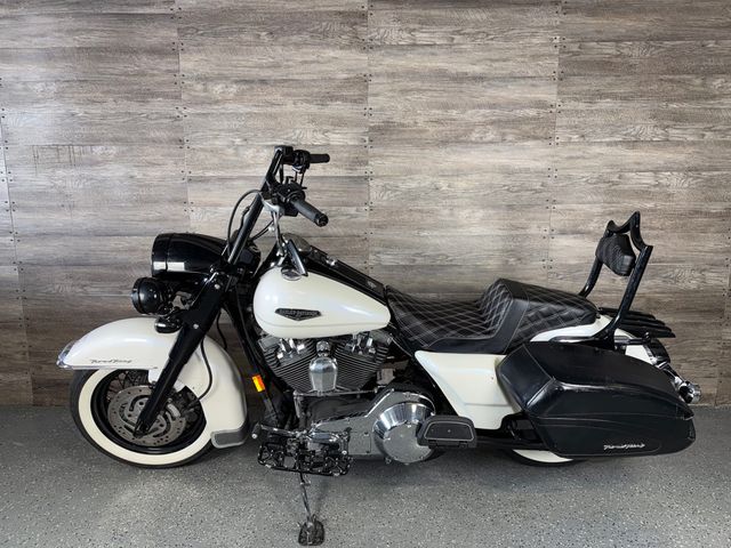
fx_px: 507
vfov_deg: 56.8
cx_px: 366
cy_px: 274
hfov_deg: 71.6
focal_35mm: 24
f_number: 1.78
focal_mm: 6.76
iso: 64
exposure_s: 1/35
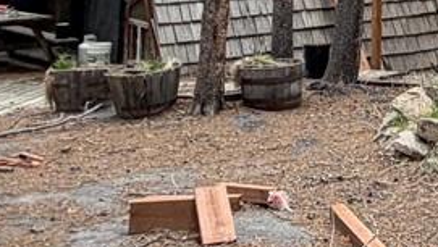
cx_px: 575
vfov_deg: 12.3
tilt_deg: +5.3
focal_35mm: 90
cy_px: -208
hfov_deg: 21.3
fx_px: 1046
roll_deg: -0.6
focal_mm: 2.22
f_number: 2.2
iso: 50
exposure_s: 1/166
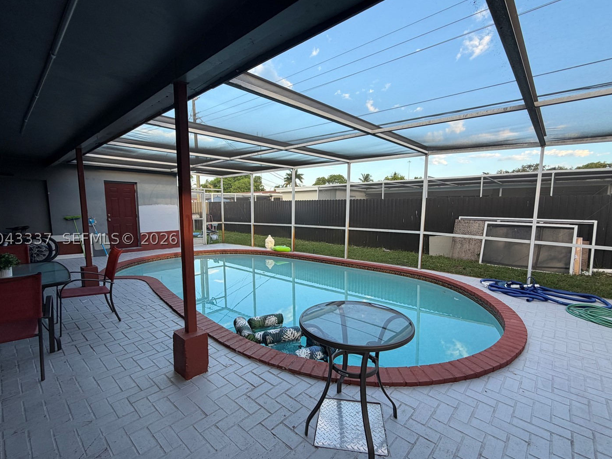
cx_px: 312
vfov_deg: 78.1
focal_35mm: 16
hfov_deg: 94.5
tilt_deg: -6.3
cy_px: 239
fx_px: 283
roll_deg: -0.3
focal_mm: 2.22
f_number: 2.2
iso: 50
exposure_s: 1/121
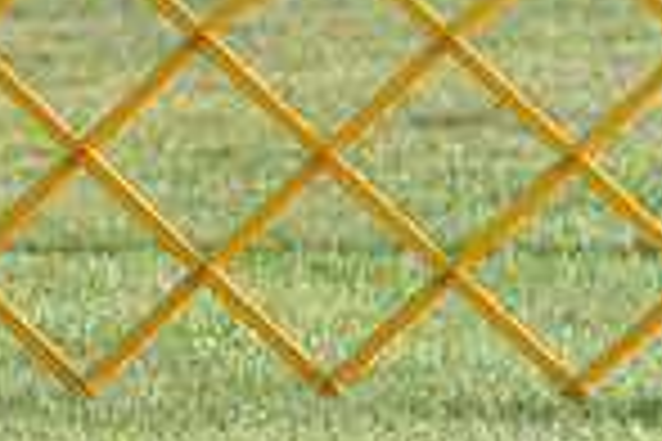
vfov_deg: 1.8
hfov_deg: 2.7
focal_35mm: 755
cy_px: -317
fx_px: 13883
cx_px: -626
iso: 250
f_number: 5.6
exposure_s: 1/1250
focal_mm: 192
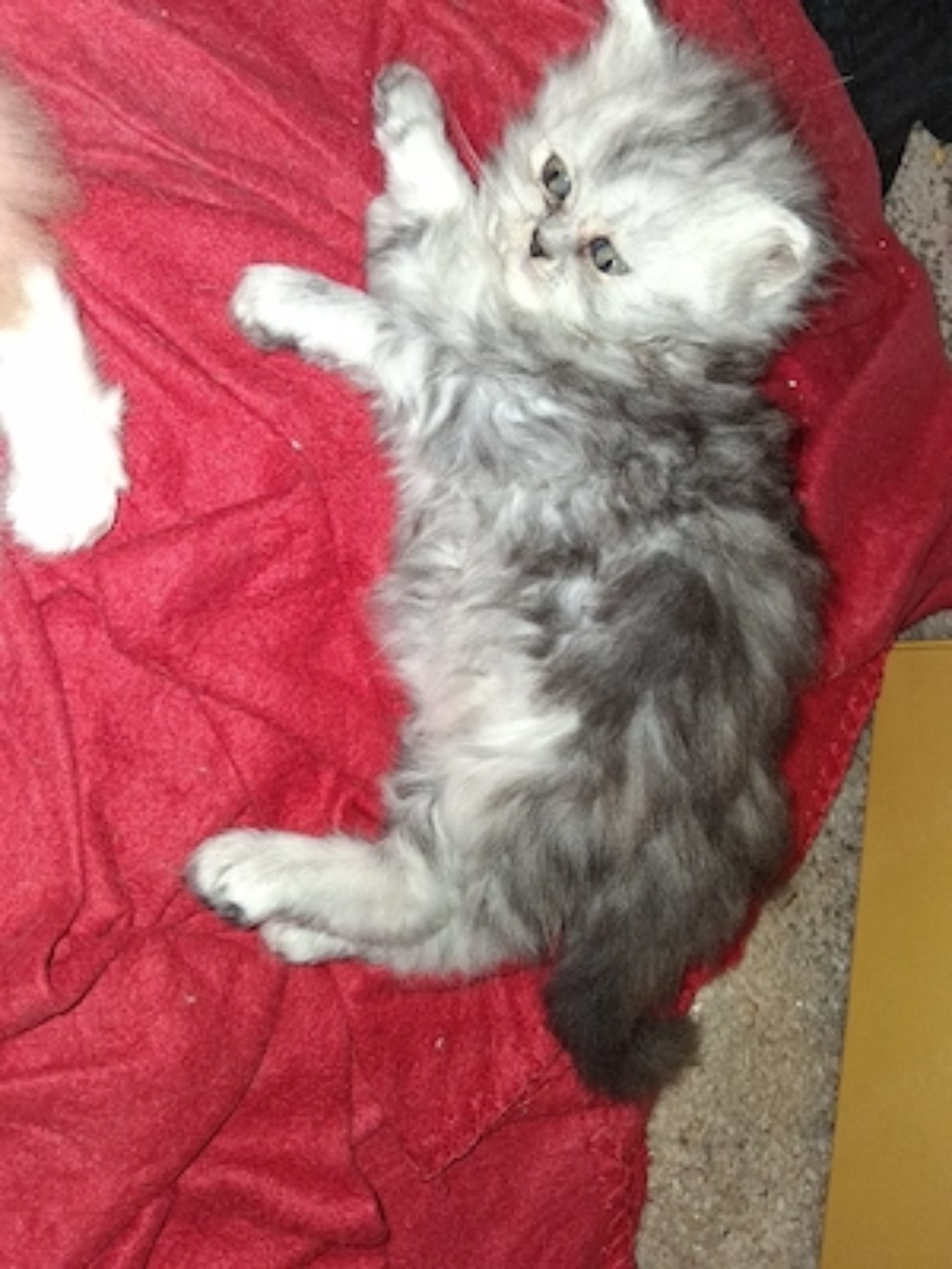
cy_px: 634
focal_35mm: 26
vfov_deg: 67.3
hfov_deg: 53.1
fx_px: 953
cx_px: 476
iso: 200
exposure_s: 1/120
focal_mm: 3.98
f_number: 1.8
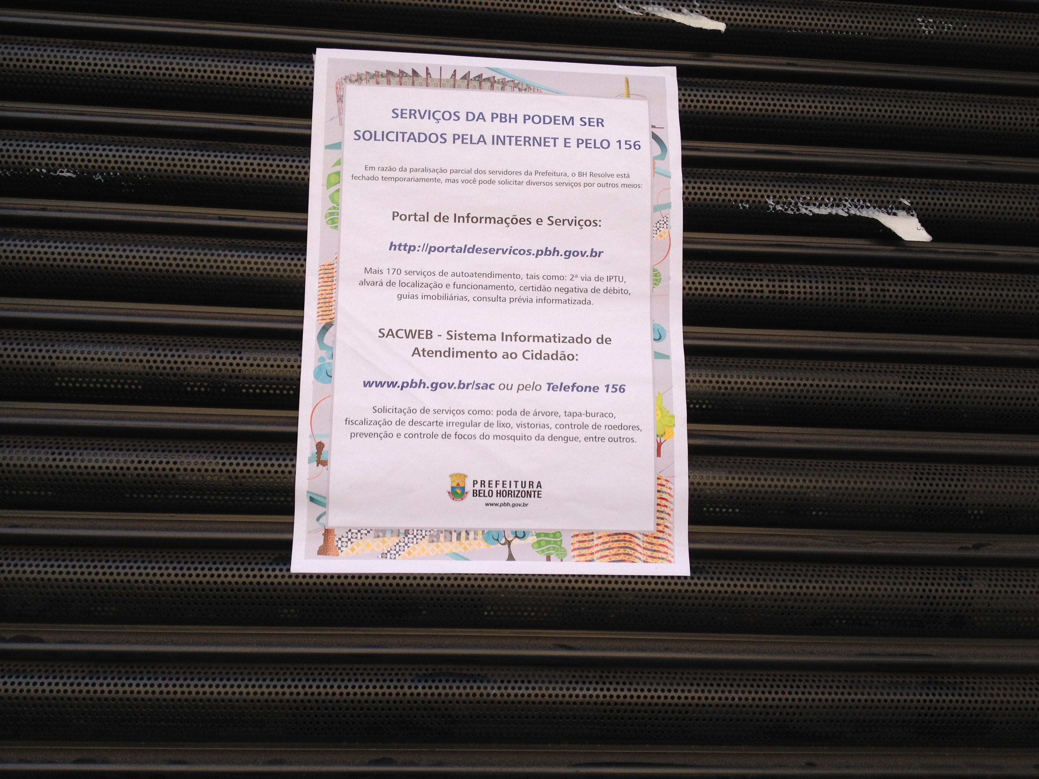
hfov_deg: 52.6
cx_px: 520
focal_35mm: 35
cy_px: 390
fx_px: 1051
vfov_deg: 40.7
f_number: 2.4
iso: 50
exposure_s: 1/642
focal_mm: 4.28
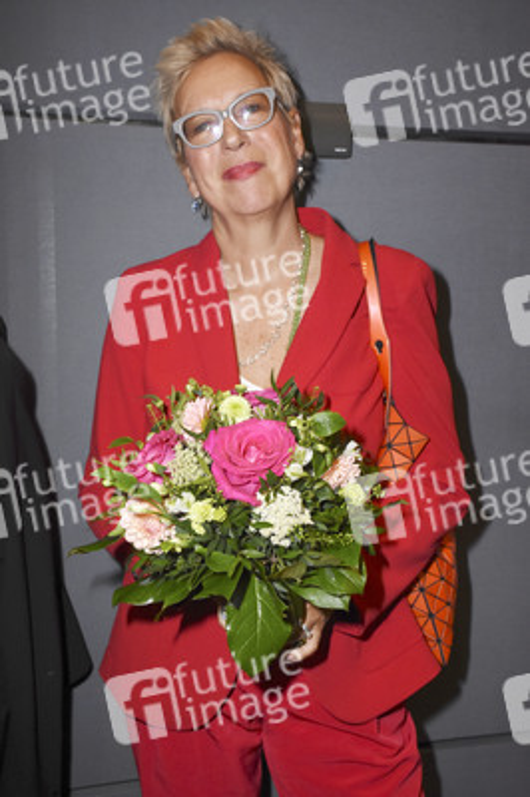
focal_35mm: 48
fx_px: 1062
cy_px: 398
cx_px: 265
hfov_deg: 28.0
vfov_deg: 41.1
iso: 1600
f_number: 6.3
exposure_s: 1/80
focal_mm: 32
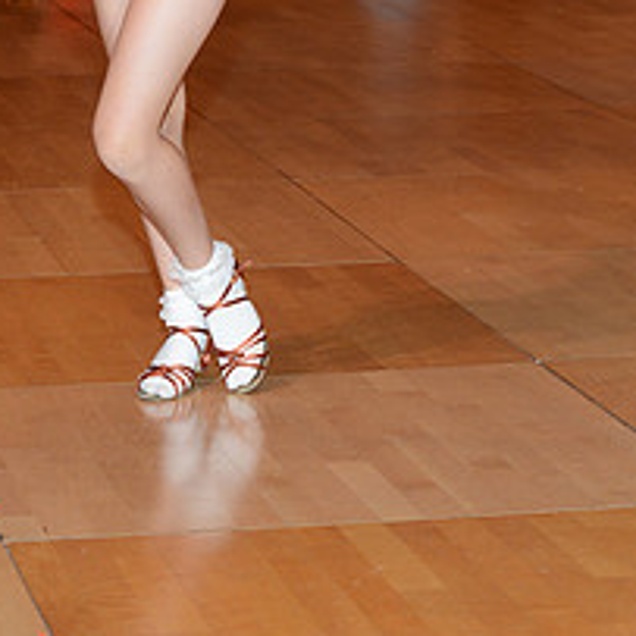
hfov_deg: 10.2
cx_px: 562
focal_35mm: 170
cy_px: -197
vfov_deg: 10.1
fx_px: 3534
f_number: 5.6
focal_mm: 70
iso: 1000
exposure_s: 1/250
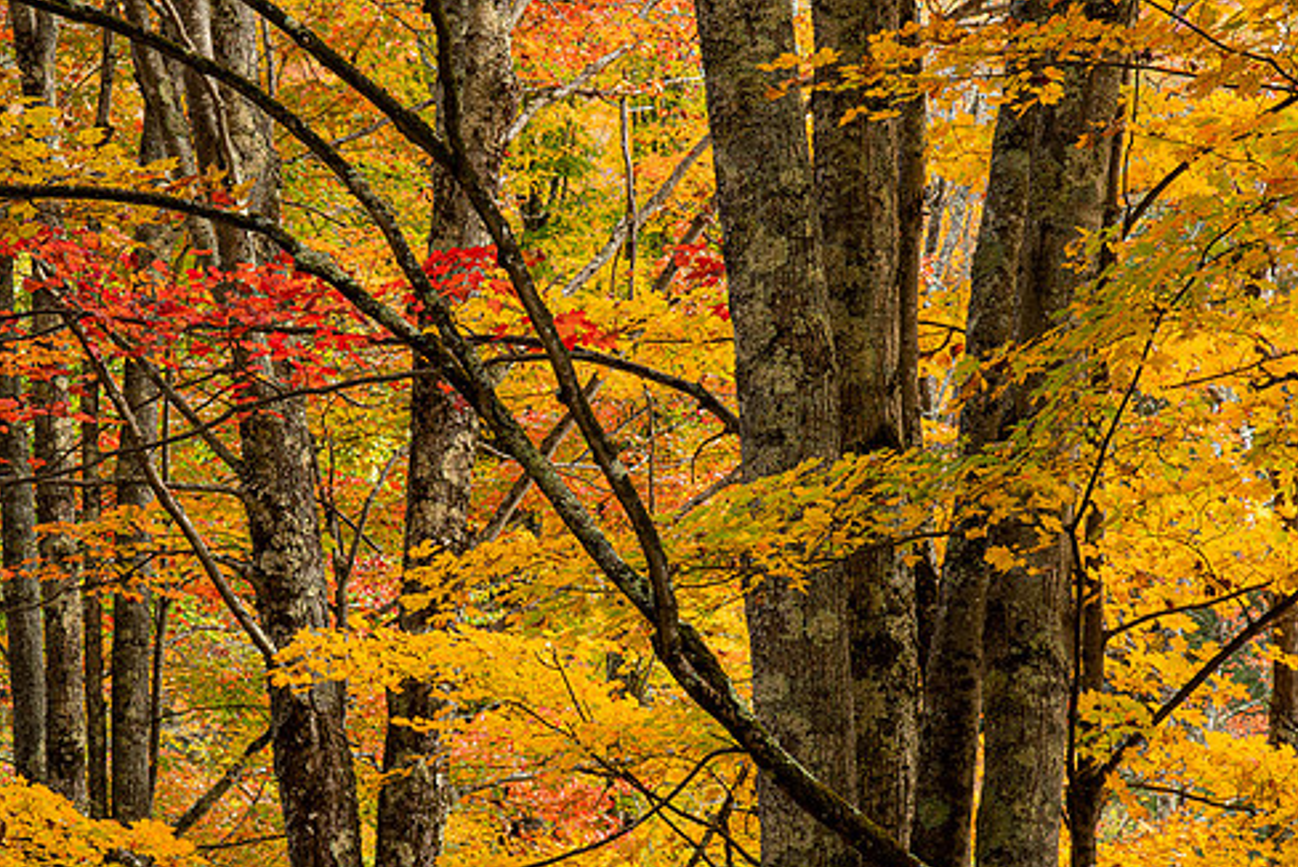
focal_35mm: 101
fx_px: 3644
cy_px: 461
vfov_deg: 13.6
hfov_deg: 20.2
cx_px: 535
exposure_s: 1/2
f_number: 13
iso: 64
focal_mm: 85
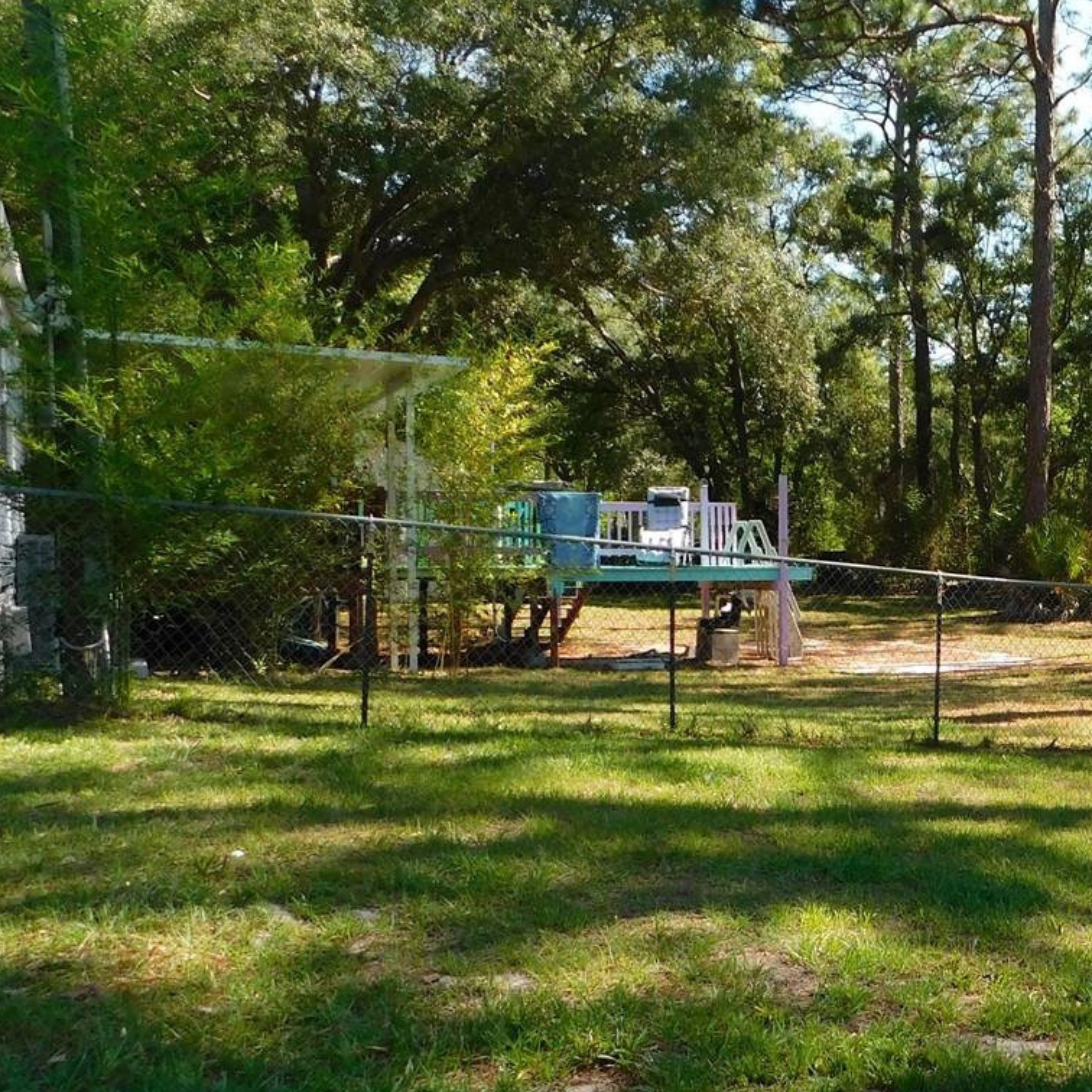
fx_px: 1535
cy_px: 579
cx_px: 1031
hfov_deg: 36.2
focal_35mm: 43
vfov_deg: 39.2
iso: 125
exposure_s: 1/500
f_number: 3
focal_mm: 4
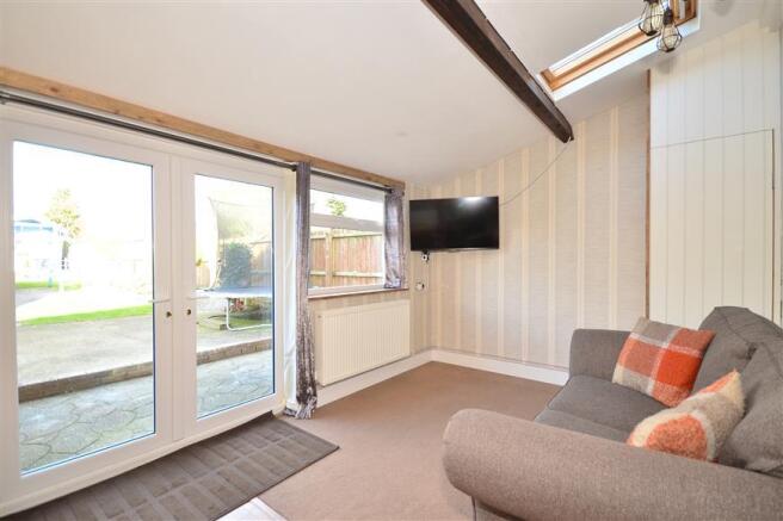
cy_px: 260
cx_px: 392
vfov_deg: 72.0
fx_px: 359
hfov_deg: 95.0
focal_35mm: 16
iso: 200
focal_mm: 11
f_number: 5
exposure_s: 1/25
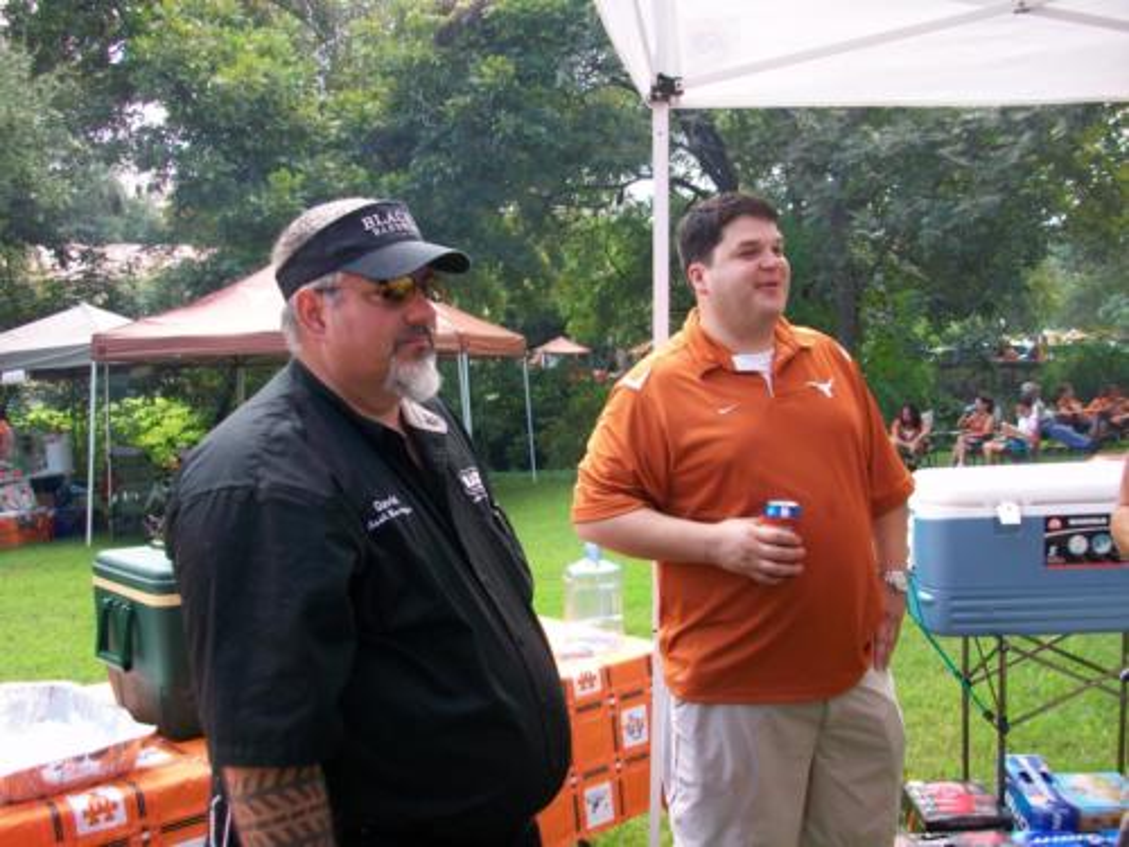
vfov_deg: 44.2
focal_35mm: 32
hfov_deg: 56.8
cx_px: 564
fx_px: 1044
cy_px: 424
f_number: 2.8
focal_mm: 5.7
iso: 64
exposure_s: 1/100
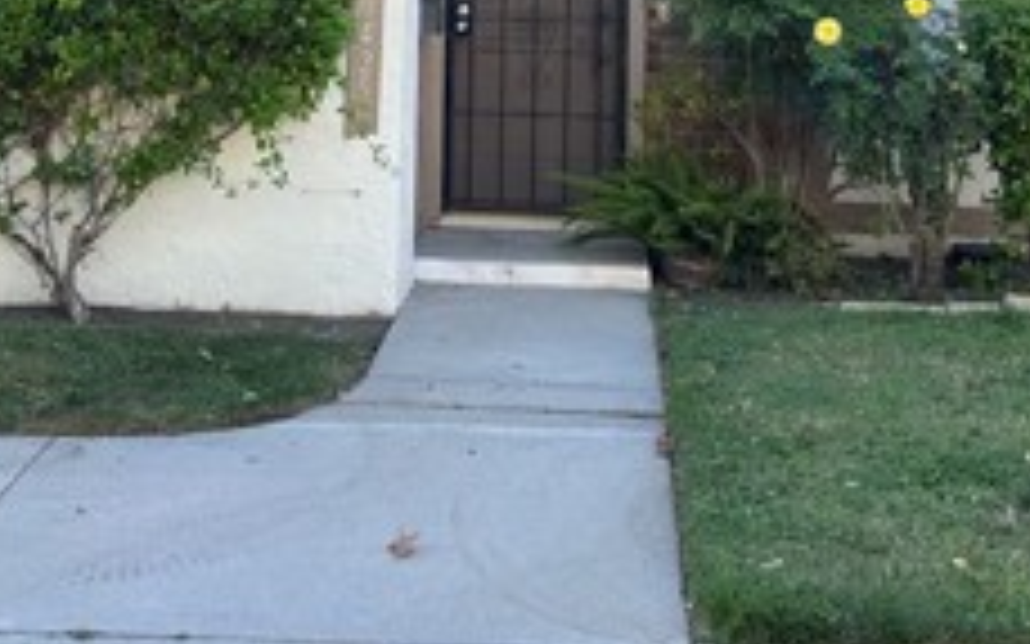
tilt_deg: +3.2
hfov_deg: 29.0
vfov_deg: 17.2
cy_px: -198
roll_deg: -2.0
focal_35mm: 71
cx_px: 454
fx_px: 1993
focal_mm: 6.86
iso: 80
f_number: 1.78
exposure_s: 1/521
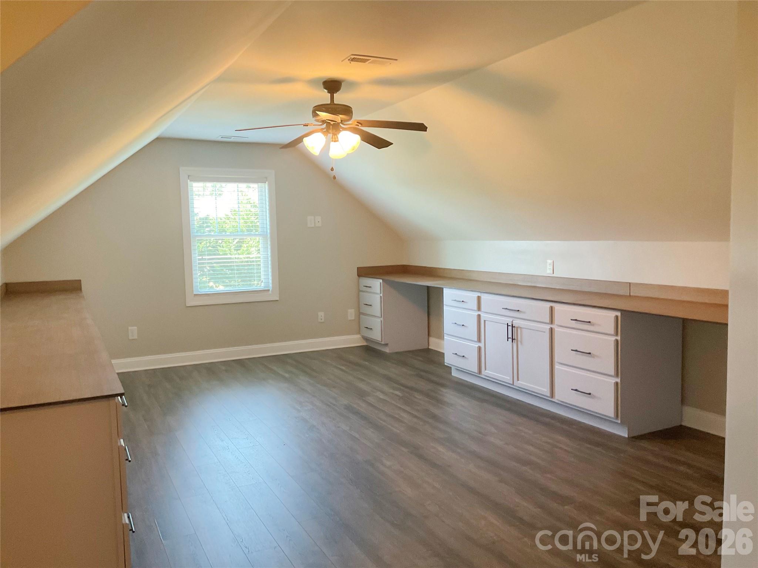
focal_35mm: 29
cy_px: 284
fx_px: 635
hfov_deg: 61.7
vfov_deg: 48.2
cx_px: 379
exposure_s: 1/60
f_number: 1.8
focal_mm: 3
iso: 200
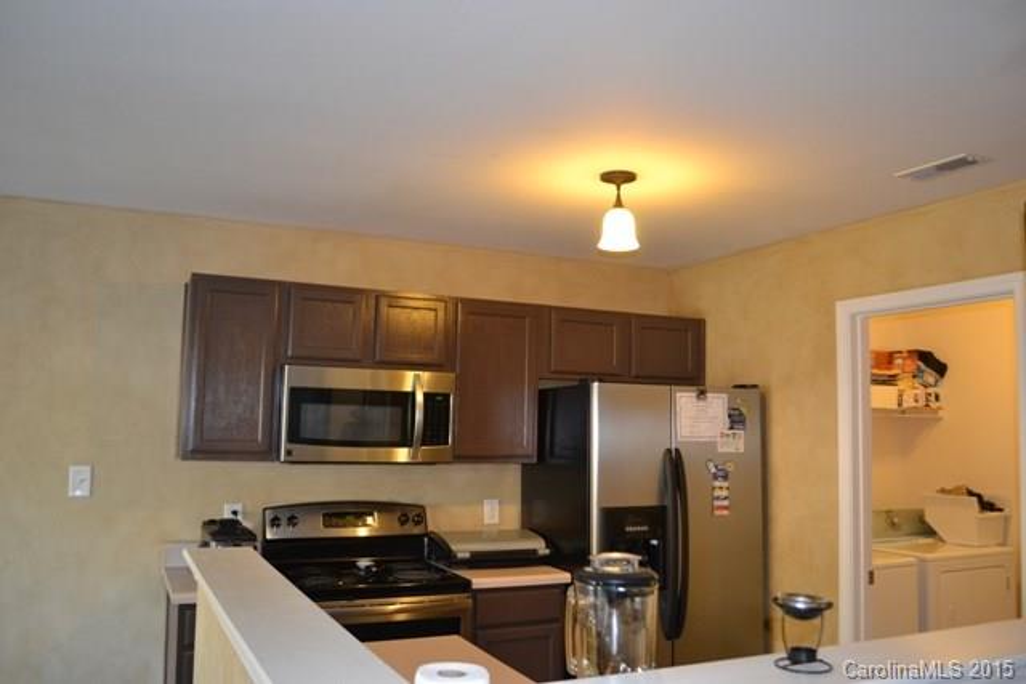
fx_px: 855
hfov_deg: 61.9
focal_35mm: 30
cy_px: 342
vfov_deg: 43.6
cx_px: 513
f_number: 3.8
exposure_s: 1/60
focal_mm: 20
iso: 1100
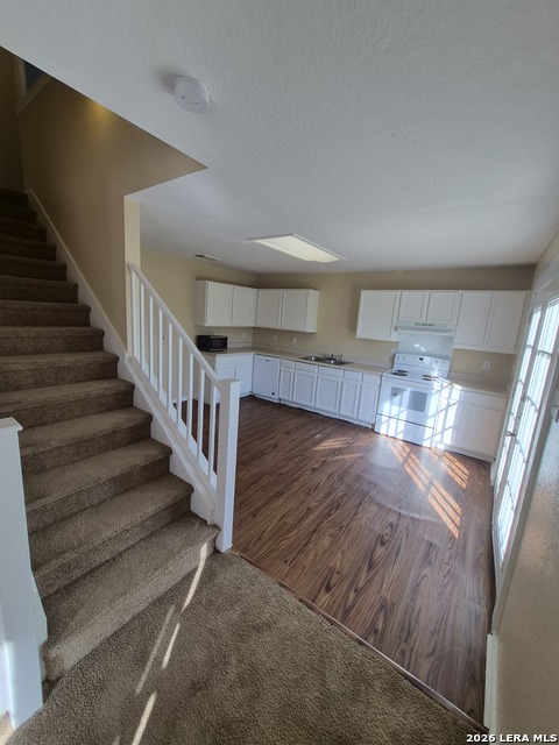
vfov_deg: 106.2
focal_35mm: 13
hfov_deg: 89.9
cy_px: 372
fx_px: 280
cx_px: 280
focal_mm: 1.74
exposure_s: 1/120
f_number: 2.2
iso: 50
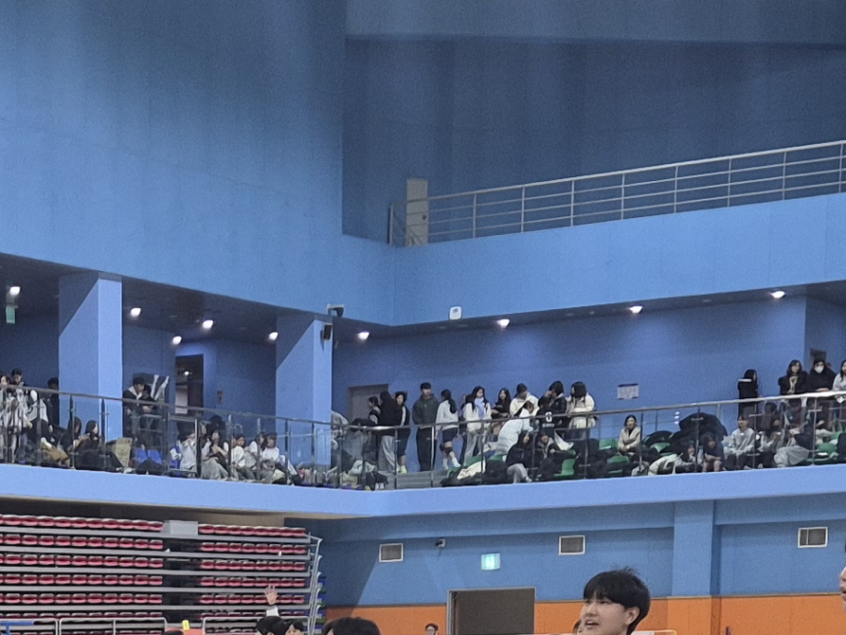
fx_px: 2518
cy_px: 986
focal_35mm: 103
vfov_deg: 13.4
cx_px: -95
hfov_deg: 18.3
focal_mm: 5.4
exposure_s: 1/120
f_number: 1.8
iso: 50
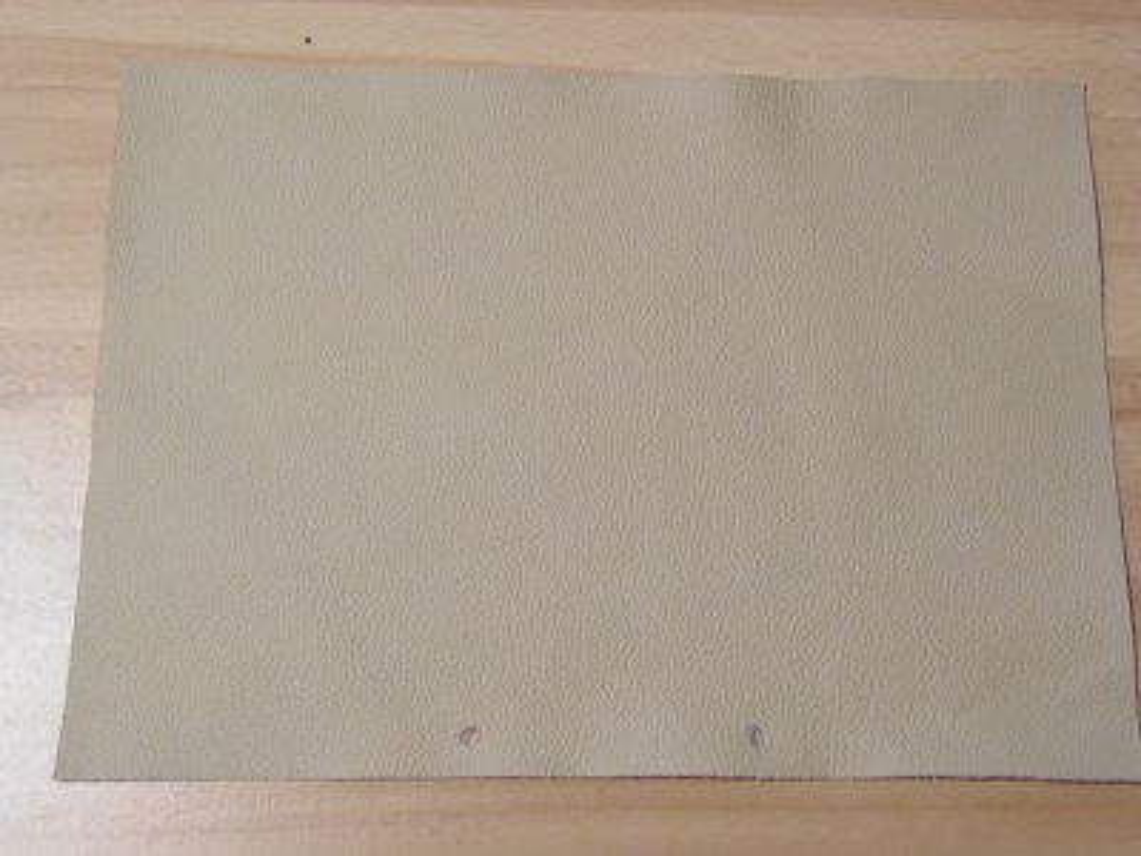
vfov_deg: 29.7
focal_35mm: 49
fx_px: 1615
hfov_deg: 38.9
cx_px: 570
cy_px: 428
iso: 500
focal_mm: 9.1
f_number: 3.8
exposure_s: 1/15
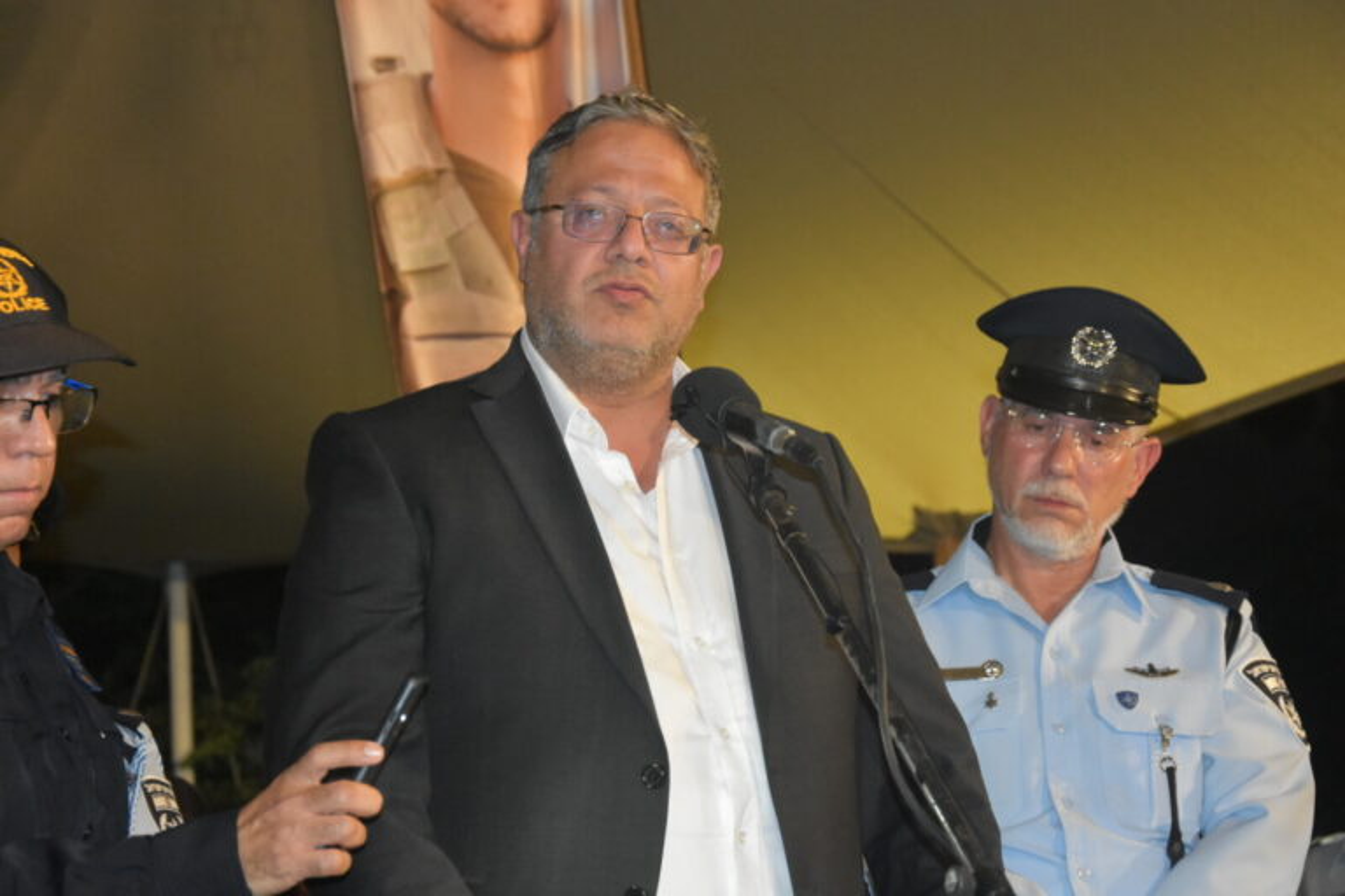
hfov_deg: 21.9
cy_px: 448
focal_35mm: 93
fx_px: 3474
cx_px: 672
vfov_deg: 14.7
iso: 4000
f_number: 5.3
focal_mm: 62
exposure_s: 1/60
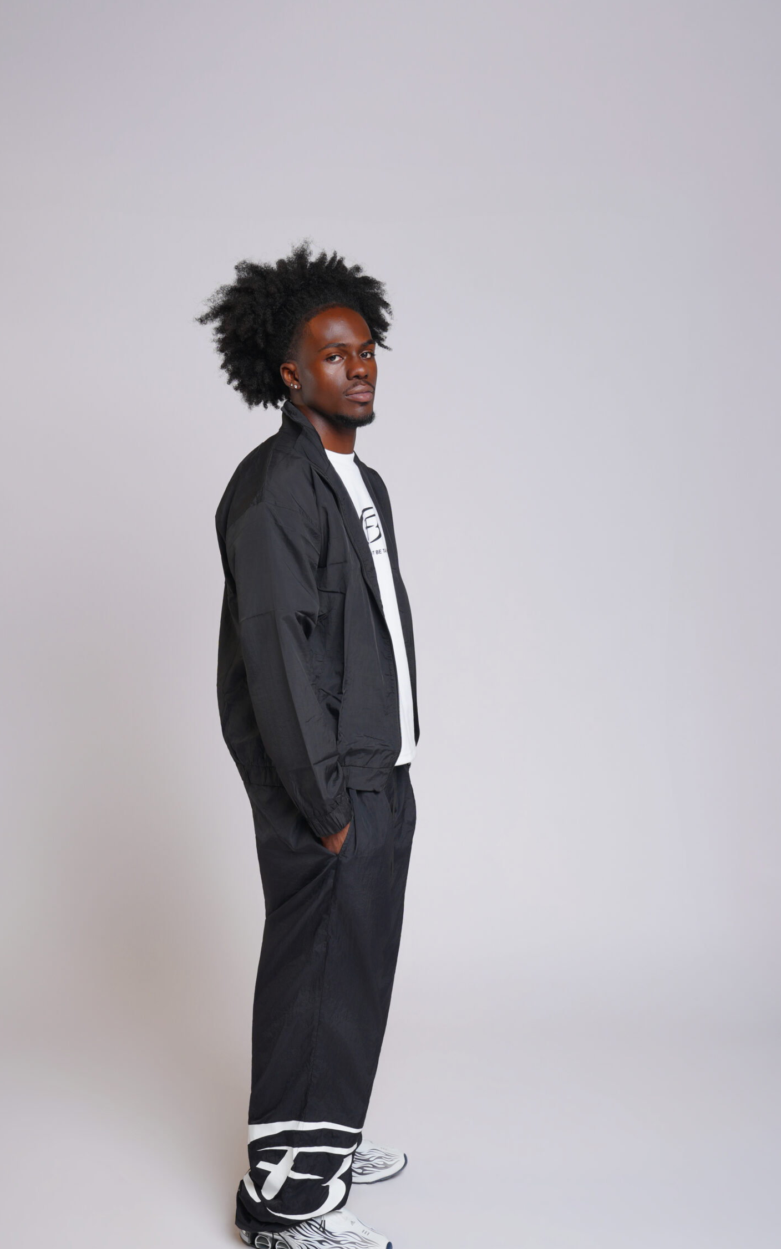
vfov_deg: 45.2
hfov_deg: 29.2
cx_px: 353
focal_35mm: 44
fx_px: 1499
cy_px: 704
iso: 125
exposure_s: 1/125
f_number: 5.6
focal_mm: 38
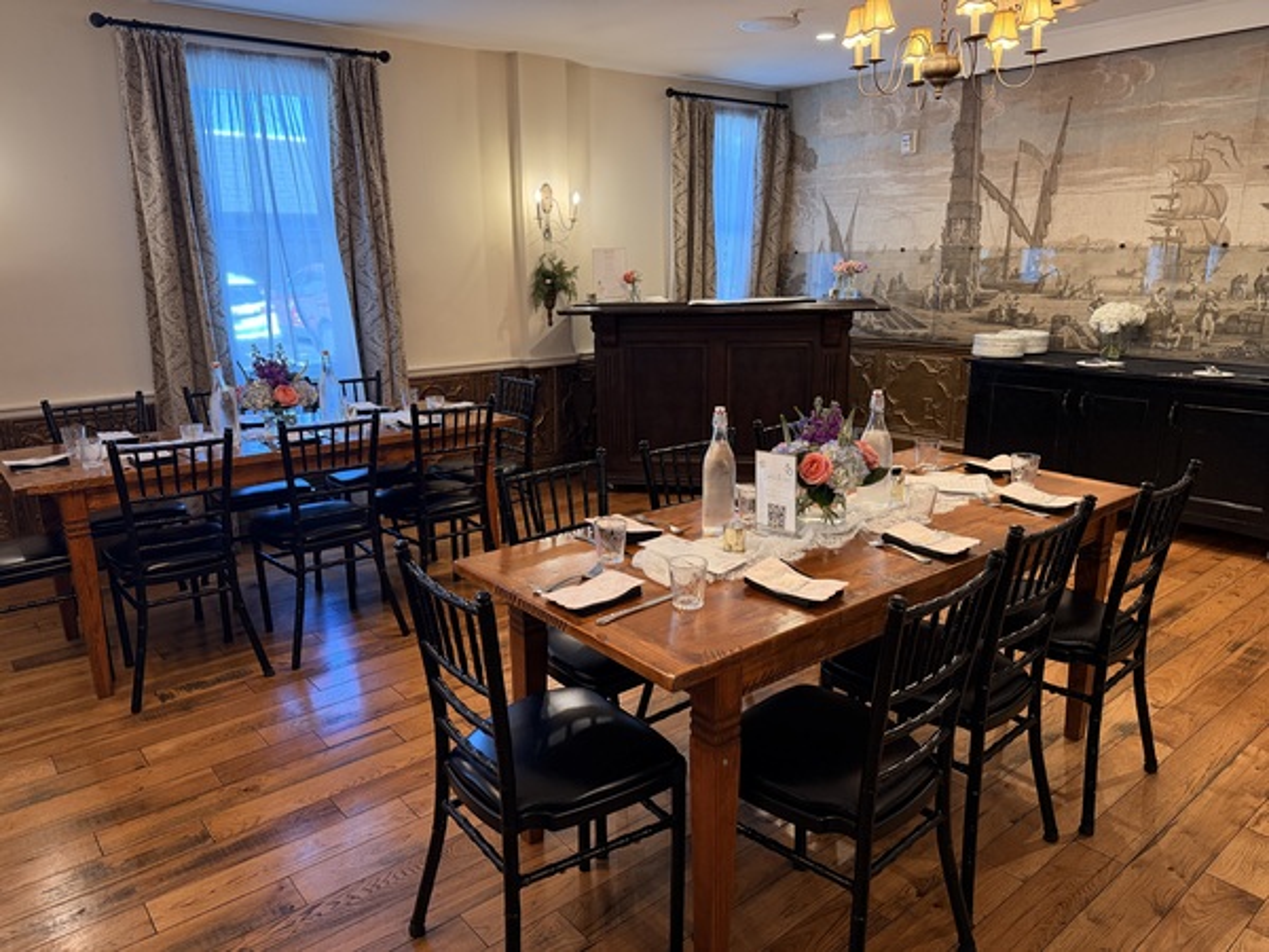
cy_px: 476
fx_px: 880
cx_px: 634
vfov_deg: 56.8
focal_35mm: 24
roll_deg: +1.2
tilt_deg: -14.0
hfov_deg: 71.6
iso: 250
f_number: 1.78
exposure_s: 1/60
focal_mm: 6.76
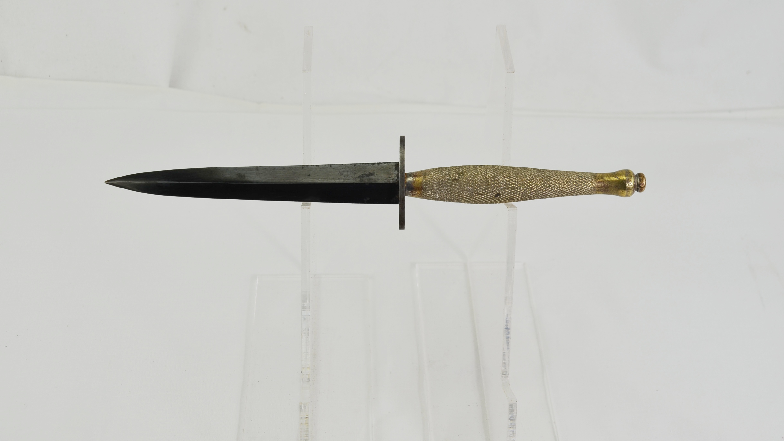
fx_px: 1060
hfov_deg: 40.6
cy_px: 189
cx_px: 392
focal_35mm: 51
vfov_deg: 23.5
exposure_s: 1/125
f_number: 5.6
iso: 200
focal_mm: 32
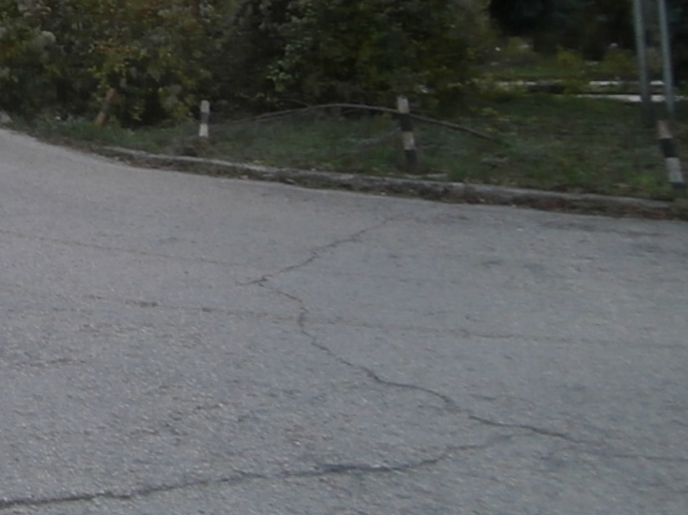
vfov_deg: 19.7
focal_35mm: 68
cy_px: -175
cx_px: -185
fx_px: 1351
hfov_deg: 25.1
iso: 160
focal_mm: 4.2
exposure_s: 1/30
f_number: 3
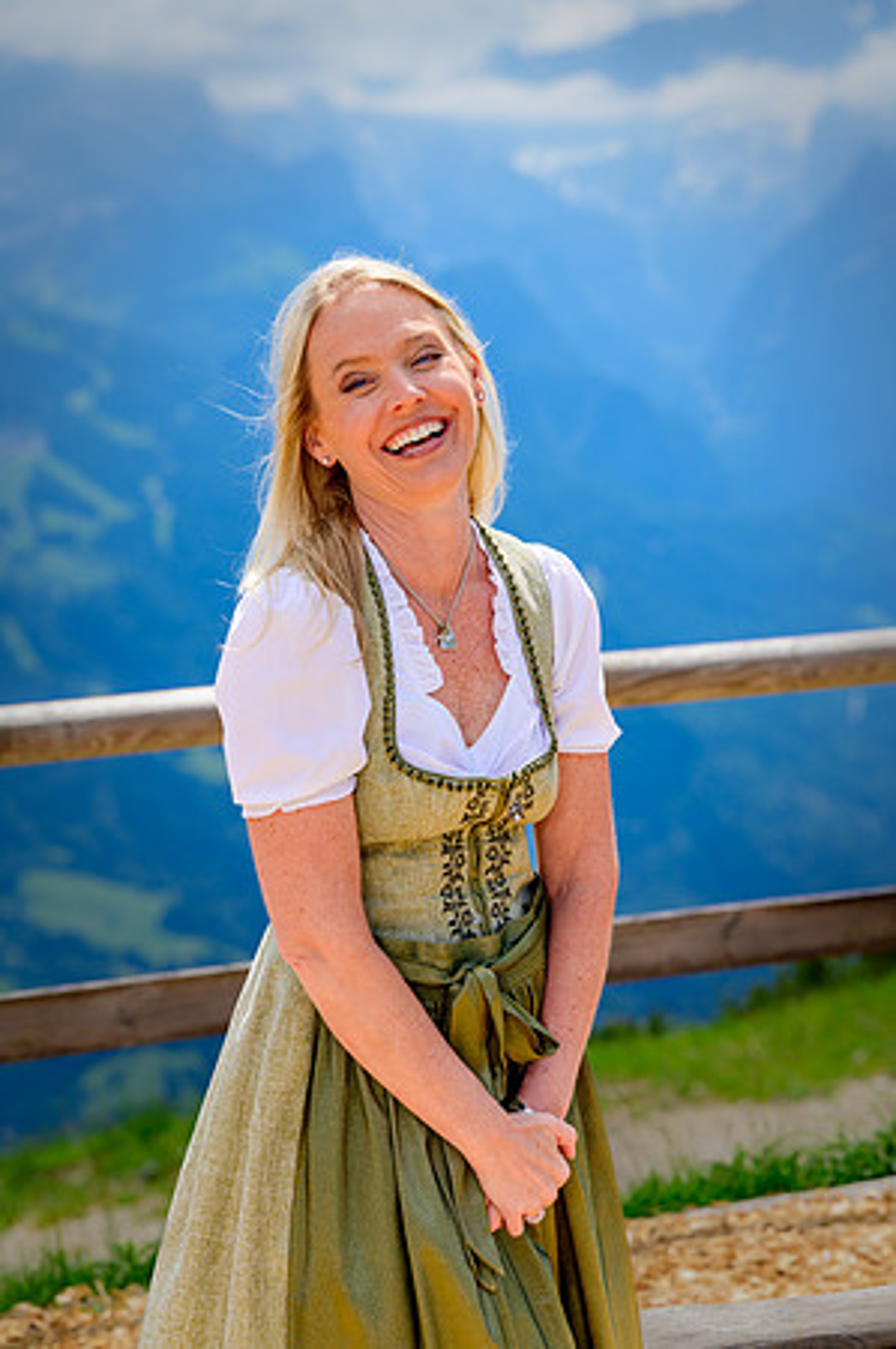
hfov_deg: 13.9
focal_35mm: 98
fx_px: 3667
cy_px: 674
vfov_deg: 20.8
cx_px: 448
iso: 125
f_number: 5
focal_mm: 98
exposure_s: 1/640
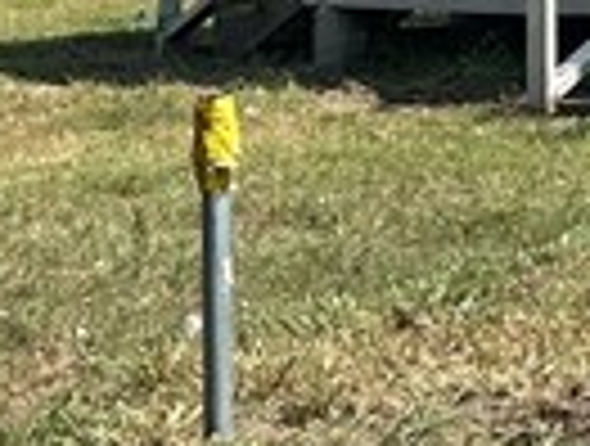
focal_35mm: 187
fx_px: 3196
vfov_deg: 7.9
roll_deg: +0.4
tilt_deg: +0.0
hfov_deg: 9.5
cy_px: -149
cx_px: 1387
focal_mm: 6.86
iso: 80
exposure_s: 1/3861
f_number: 1.78
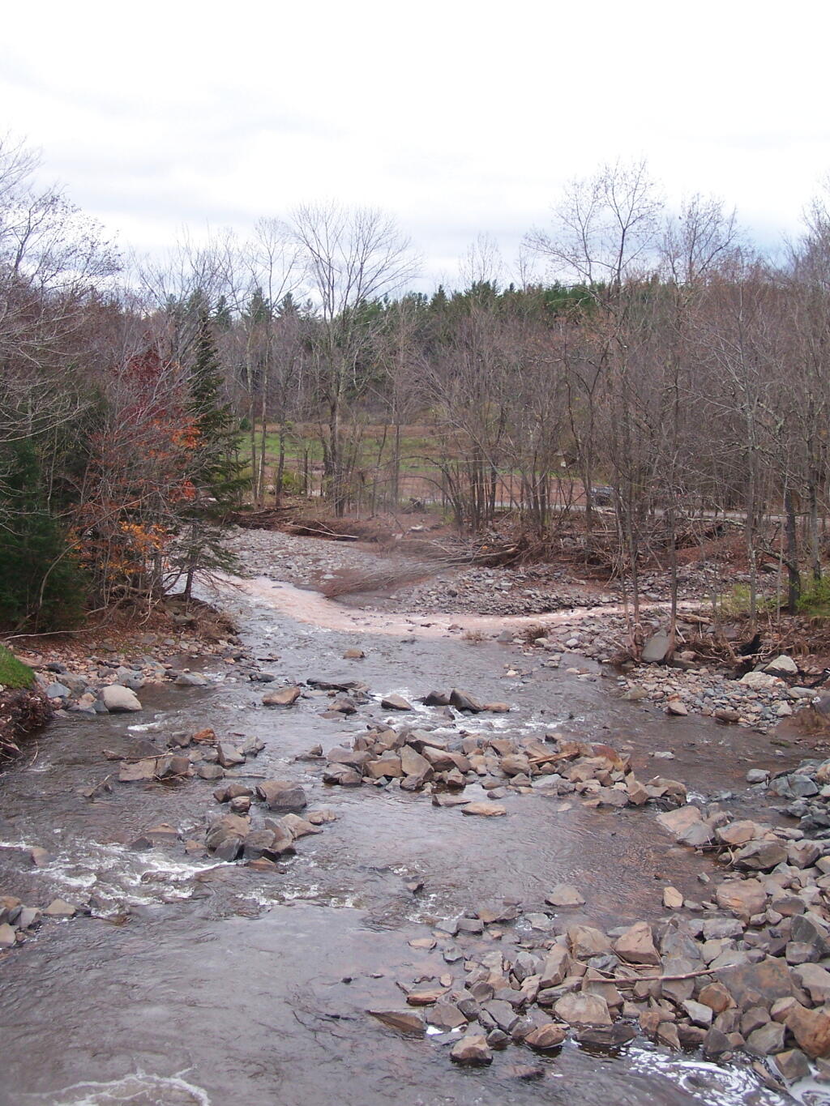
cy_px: 553
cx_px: 415
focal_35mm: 43
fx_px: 1374
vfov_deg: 43.8
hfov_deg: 33.6
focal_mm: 7.1
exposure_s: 1/200
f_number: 2.9
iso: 80
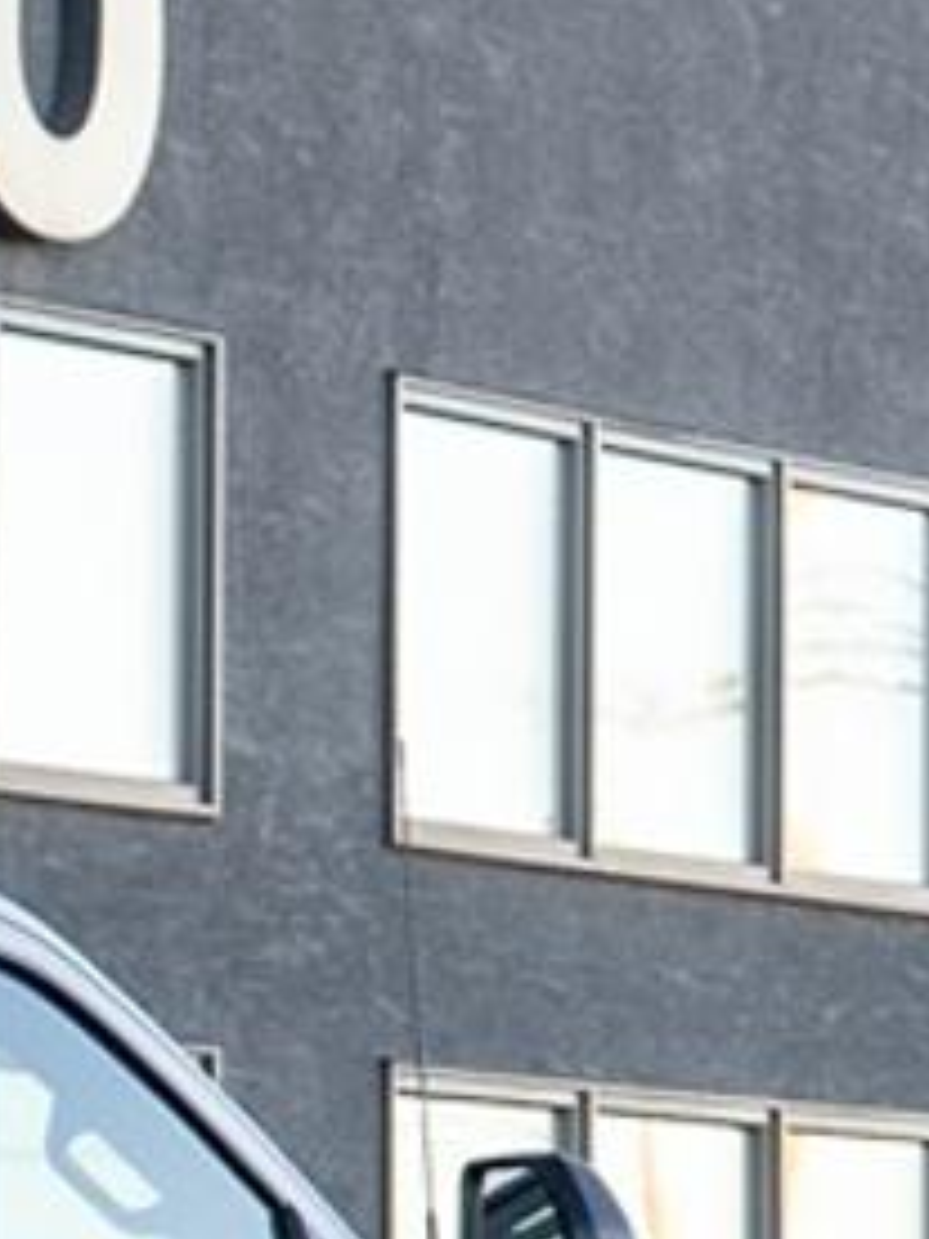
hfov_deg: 5.1
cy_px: 1244
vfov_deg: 7.0
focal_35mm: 280
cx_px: -1686
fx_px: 10019
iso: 160
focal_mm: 50
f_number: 4
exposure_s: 1/160
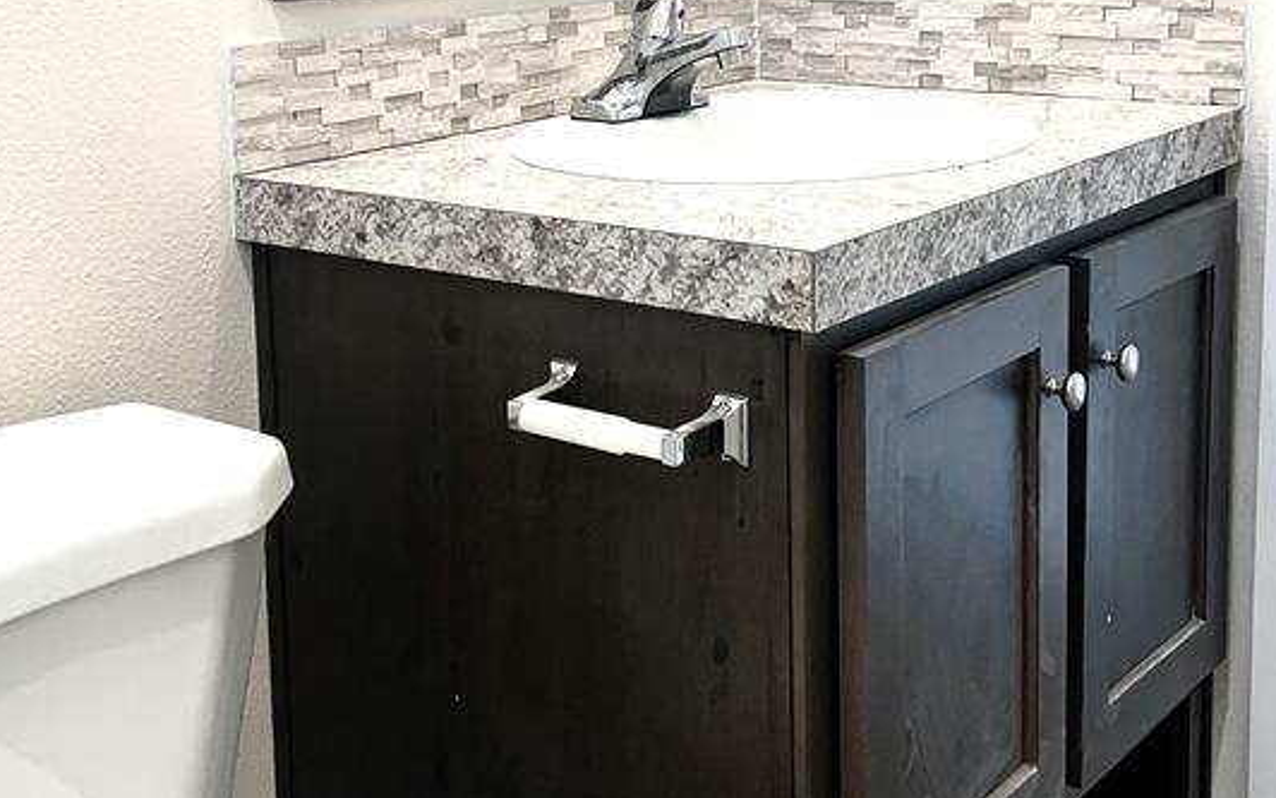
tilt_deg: -8.9
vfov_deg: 23.9
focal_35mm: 53
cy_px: 120
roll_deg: +2.0
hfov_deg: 38.1
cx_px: 564
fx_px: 1844
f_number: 1.6
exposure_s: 1/120
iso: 80
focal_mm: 5.1
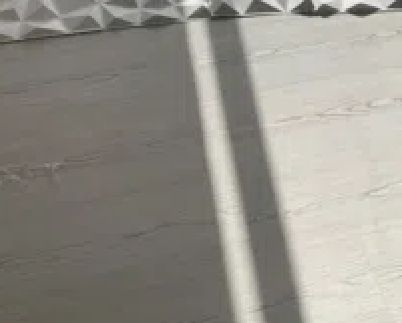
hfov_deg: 33.5
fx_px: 667
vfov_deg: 25.4
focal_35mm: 56
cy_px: -22
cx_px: 215
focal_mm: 3
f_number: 1.8
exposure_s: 1/360
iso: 16
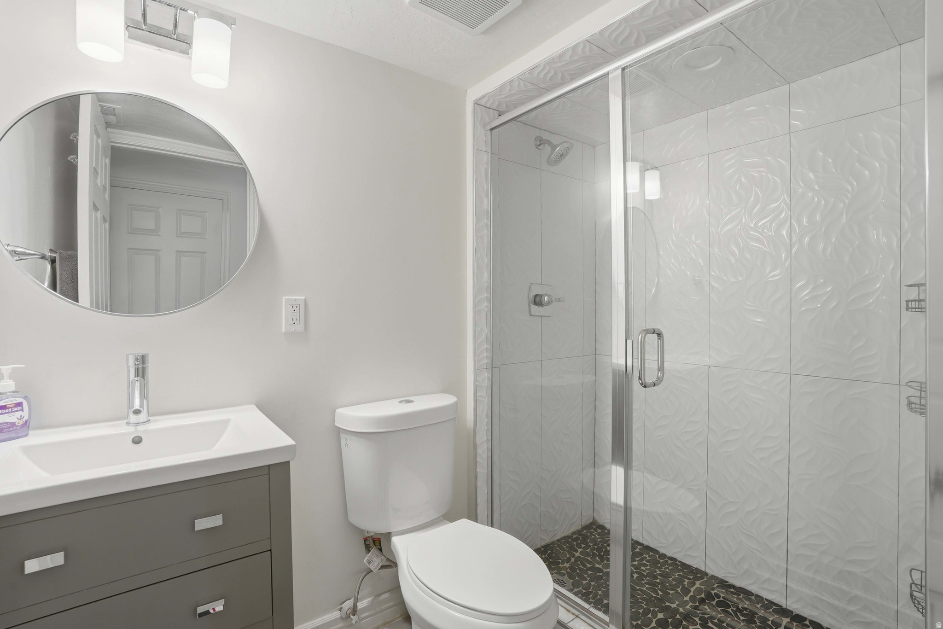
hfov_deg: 96.7
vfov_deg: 73.8
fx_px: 419
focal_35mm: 16
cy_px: 314
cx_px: 472
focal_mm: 16
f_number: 9
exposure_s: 1/100
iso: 250
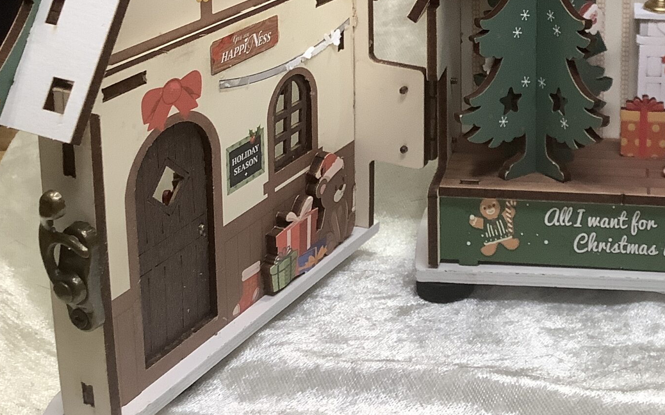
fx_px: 1124
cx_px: 512
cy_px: -36
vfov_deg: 20.1
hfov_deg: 32.3
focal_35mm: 62
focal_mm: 3.3
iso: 100
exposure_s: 1/60
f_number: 2.4
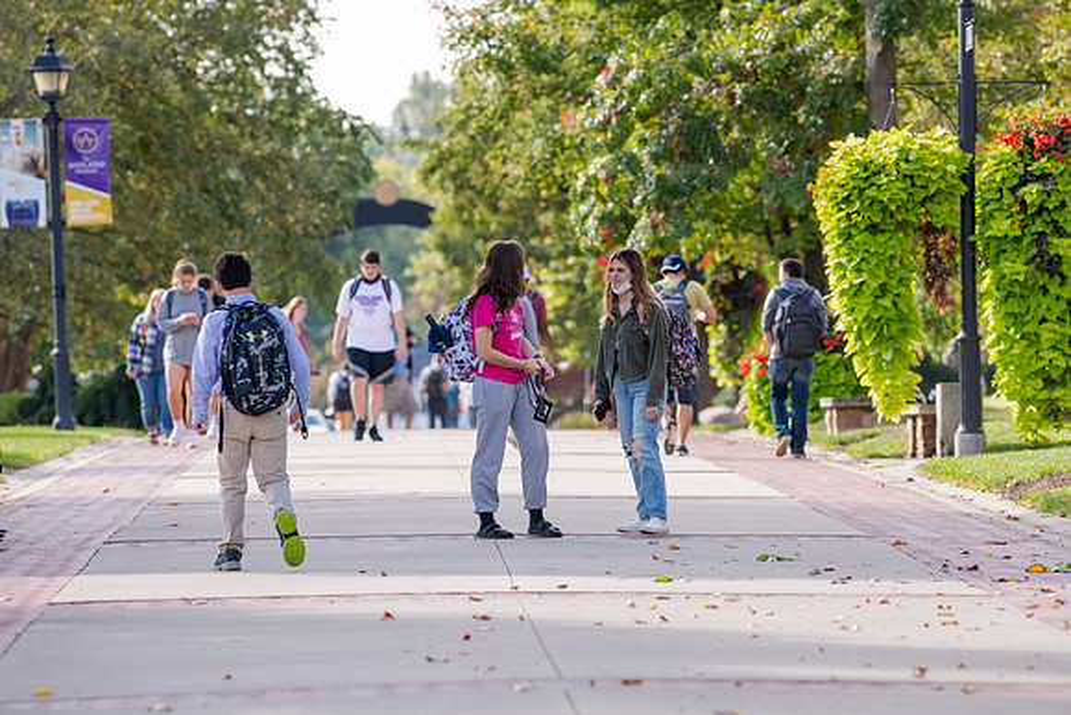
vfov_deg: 4.6
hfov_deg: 6.9
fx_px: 8927
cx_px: 536
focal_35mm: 300
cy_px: 358
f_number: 6.3
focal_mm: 300
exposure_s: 1/320
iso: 320
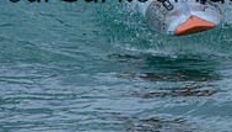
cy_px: -27
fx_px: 15816
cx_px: 113
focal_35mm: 2567
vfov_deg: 0.5
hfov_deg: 0.8
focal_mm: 800
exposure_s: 1/2000
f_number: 6.3
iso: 450
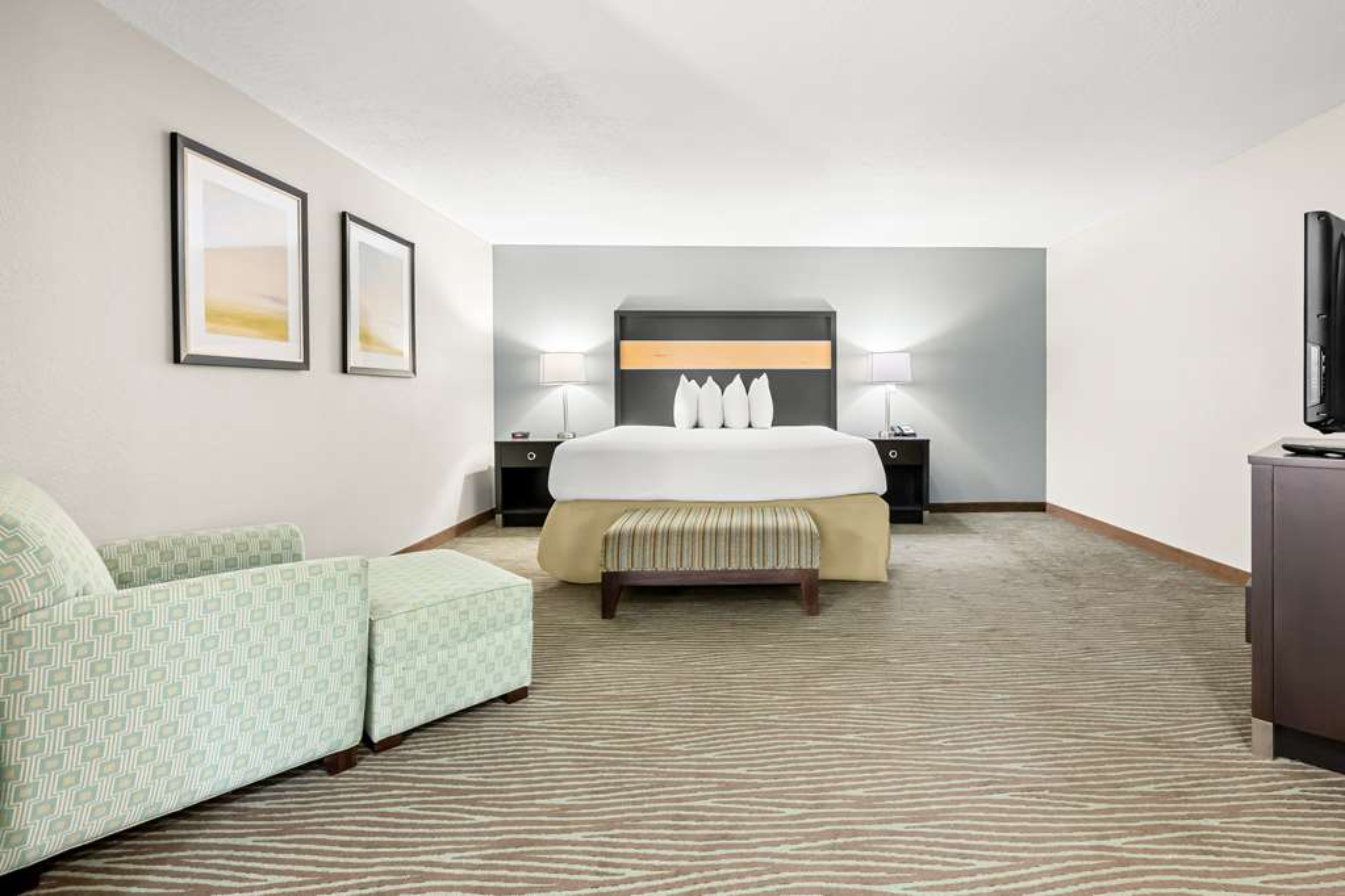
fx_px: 523
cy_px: 448
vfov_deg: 81.2
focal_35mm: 14
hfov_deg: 104.3
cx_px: 672
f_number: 9
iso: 400
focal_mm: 14
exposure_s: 1.6
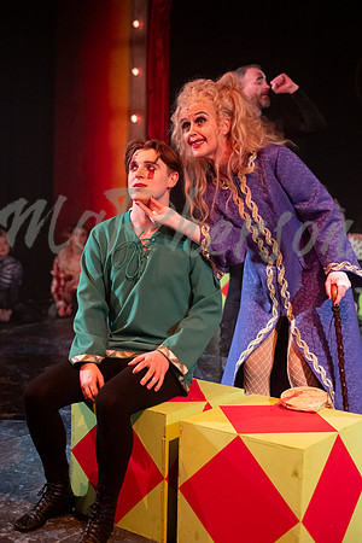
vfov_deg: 37.5
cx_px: 181
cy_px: 272
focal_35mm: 53
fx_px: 799
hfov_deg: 25.5
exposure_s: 1/250
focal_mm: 35
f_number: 2
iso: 2500
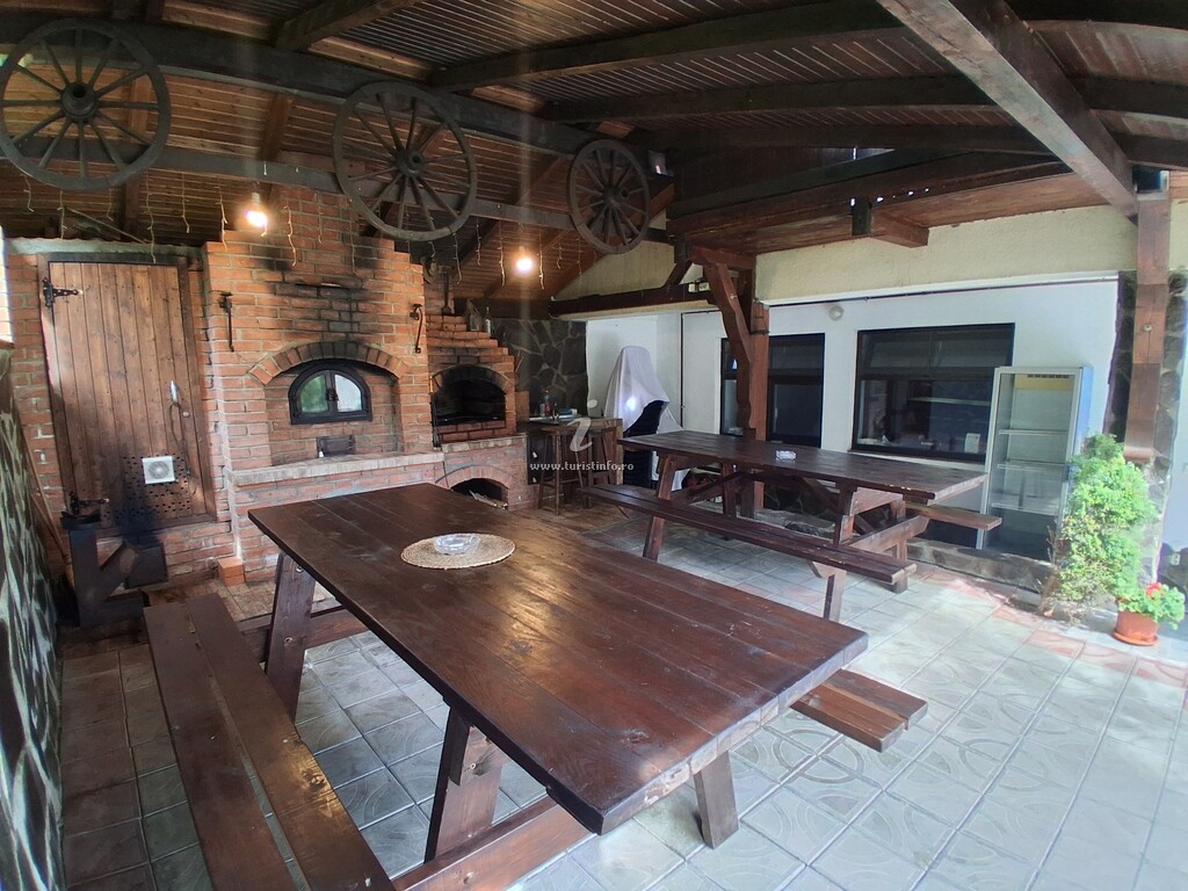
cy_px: 446
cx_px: 594
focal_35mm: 17
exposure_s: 1/50
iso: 100
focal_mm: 1.4
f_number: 2.2
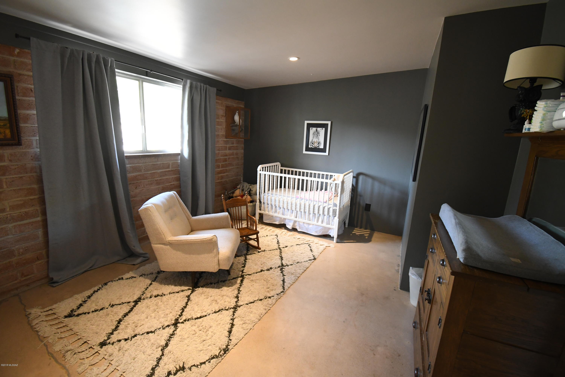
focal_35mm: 15
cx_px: 282
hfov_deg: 100.4
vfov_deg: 77.3
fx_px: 235
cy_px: 188
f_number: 5
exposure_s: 1/40
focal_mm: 10
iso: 2000
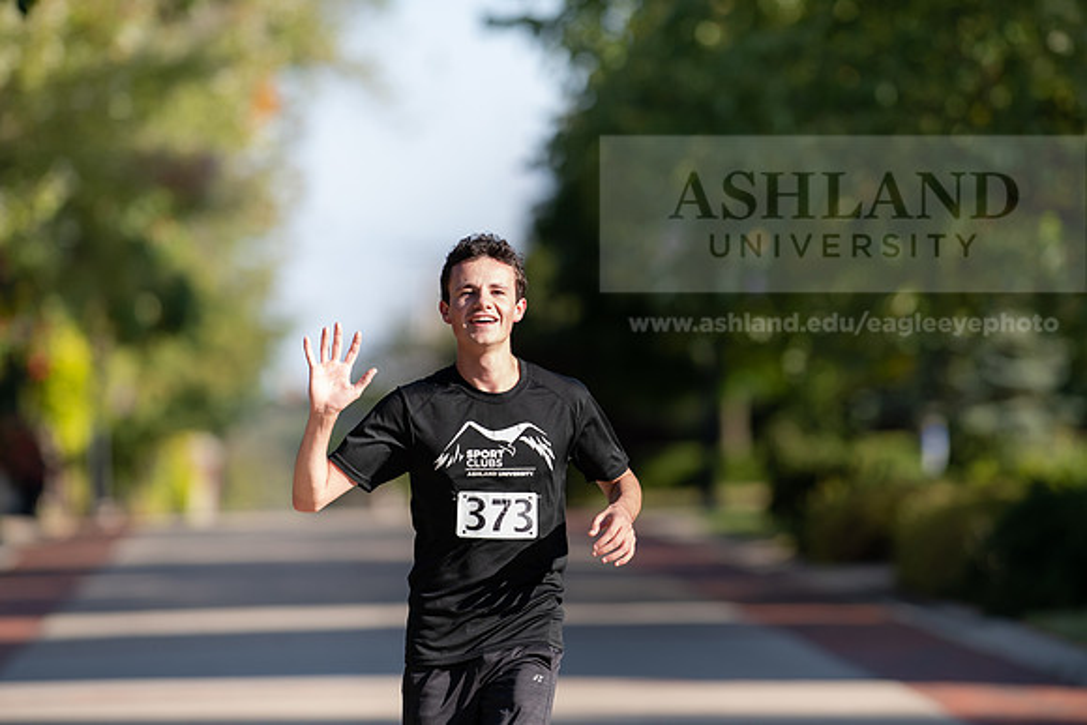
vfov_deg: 4.6
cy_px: 362
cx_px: 544
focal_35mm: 300
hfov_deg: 6.9
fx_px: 9060
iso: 200
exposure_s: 1/640
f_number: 4
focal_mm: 300
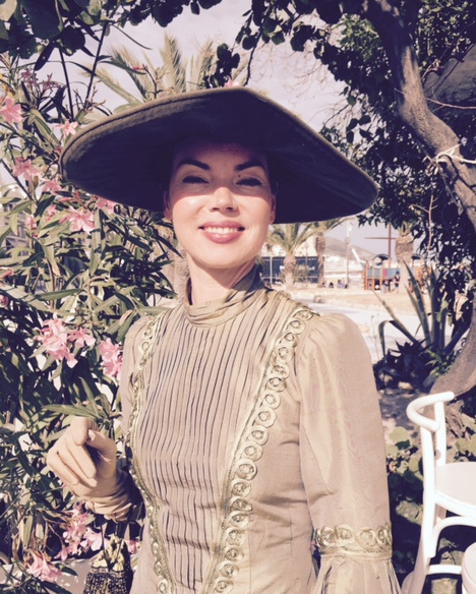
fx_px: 545
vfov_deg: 57.1
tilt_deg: -5.9
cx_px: 236
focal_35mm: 31
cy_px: 321
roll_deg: +1.3
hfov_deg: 47.2
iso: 32
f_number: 2.2
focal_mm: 4.15
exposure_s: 1/1883
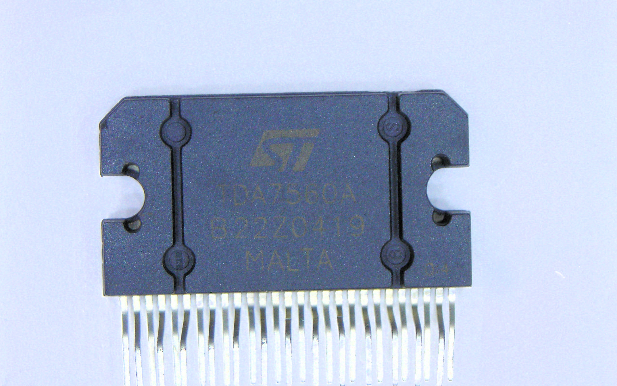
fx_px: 2085
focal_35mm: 124
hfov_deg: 16.8
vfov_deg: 10.6
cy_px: 190
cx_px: 308
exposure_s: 1/22.1
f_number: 5.3
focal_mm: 19.2
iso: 50
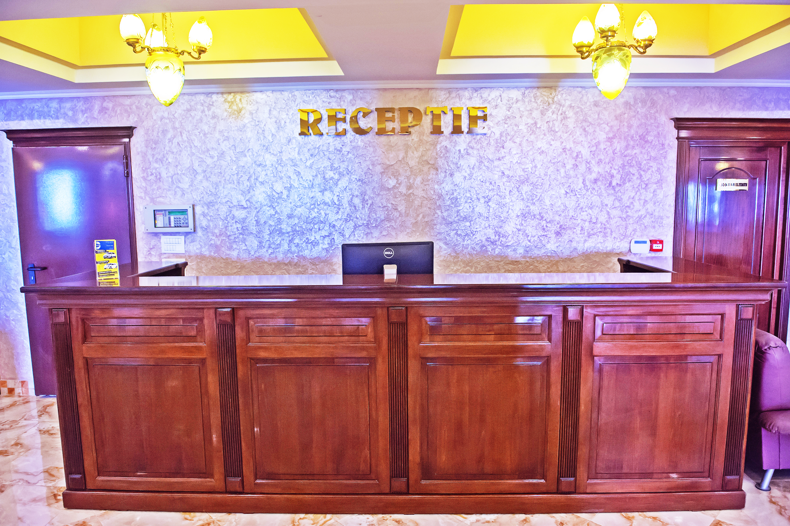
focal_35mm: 24
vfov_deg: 53.1
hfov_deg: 73.8
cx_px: 395
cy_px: 263
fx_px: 526
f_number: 3.5
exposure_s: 1/125
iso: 2500
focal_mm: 24
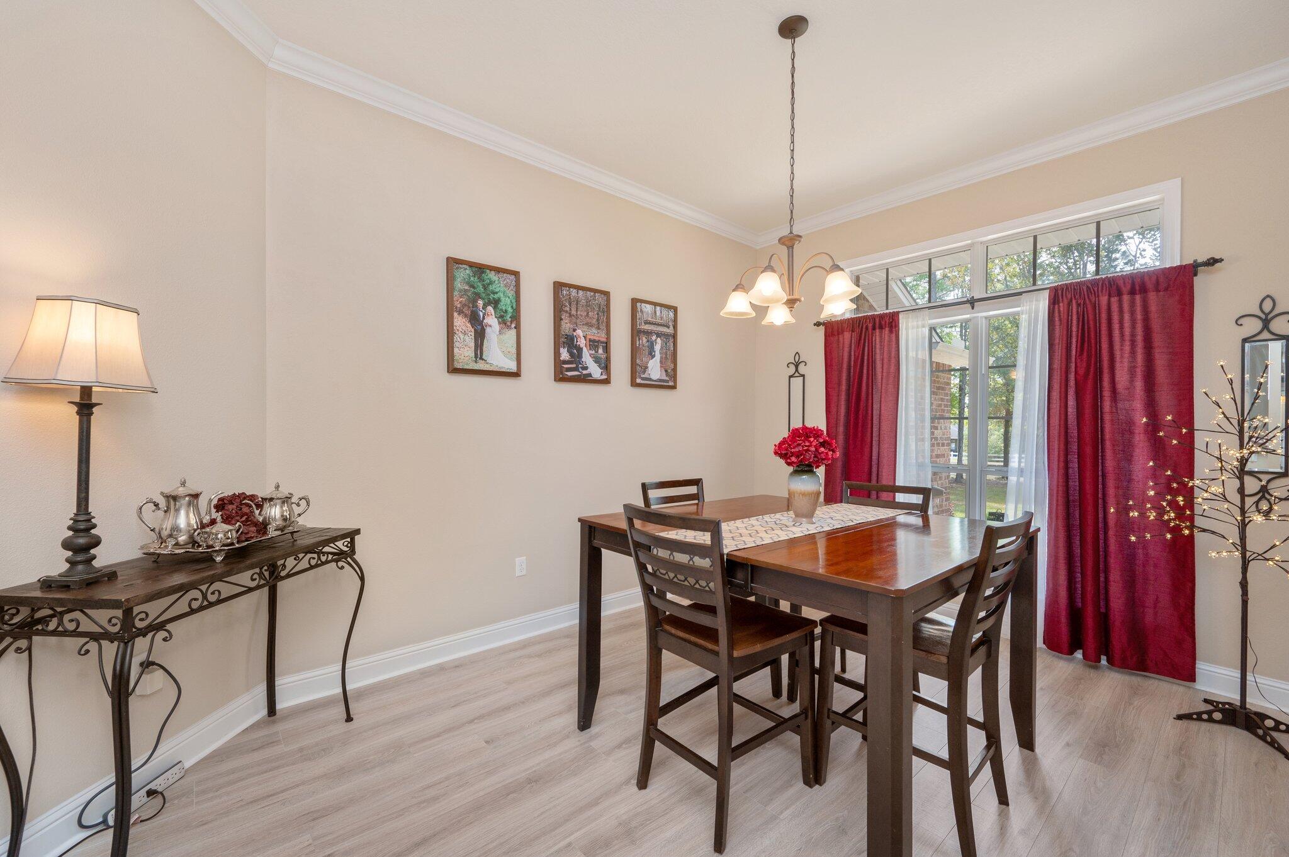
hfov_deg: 104.3
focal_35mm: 14
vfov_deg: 81.1
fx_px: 501
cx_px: 644
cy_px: 428
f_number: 7.1
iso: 400
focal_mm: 14
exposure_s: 1/40
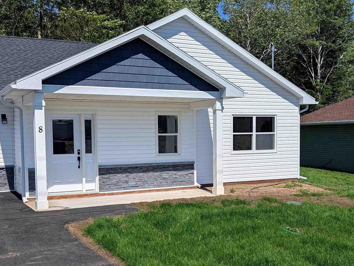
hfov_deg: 42.0
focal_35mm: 45
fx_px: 461
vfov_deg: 32.1
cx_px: 188
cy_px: 169
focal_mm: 6.9
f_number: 1.68
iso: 22
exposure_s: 1/2564
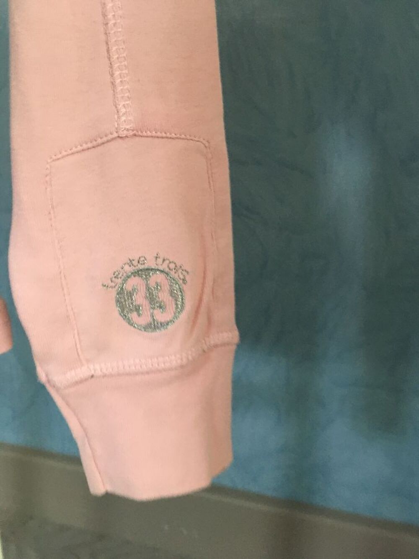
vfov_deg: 61.7
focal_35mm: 29
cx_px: 210
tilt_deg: -16.7
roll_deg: +1.7
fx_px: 468
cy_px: 280
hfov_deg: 48.2
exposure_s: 1/20
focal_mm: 4.15
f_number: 2.2
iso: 200
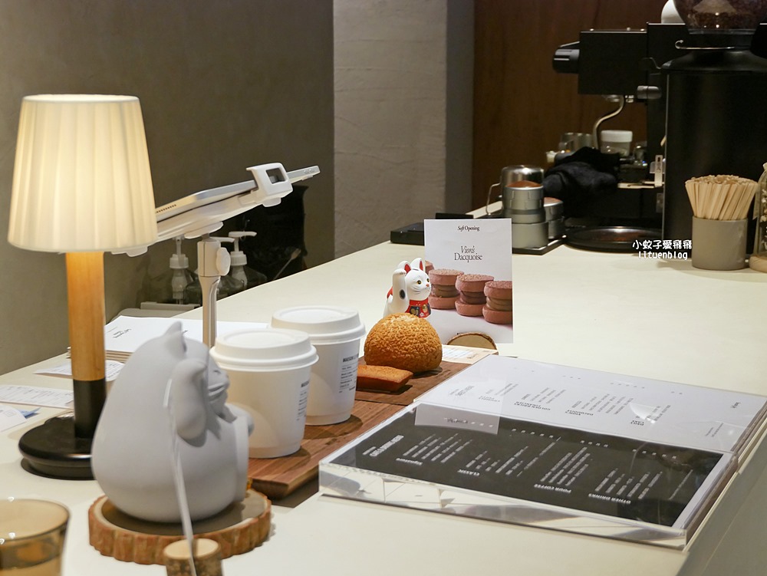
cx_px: 384
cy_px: 288
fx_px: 1463
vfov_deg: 22.3
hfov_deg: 29.4
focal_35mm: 66
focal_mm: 33
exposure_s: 1/80
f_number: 5.6
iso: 1250
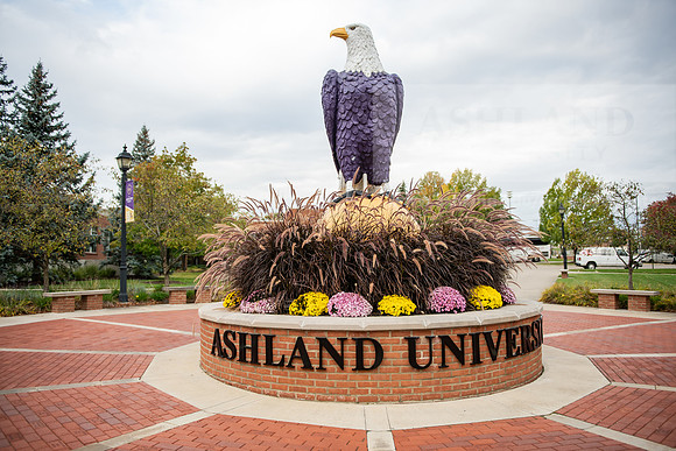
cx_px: 338
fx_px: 507
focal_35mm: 27
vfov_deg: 48.0
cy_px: 226
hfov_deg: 67.4
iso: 125
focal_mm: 27
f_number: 2.8
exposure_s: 1/320
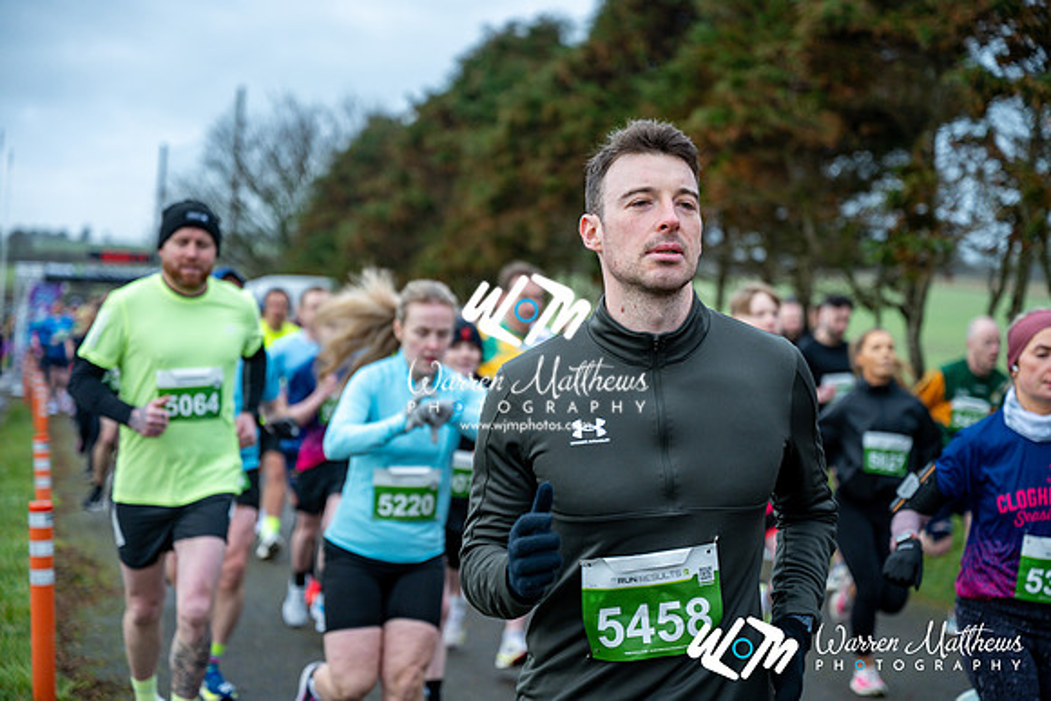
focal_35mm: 70
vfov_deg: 19.5
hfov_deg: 28.8
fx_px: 2044
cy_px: 350
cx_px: 526
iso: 320
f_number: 2.8
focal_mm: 70
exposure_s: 1/1250
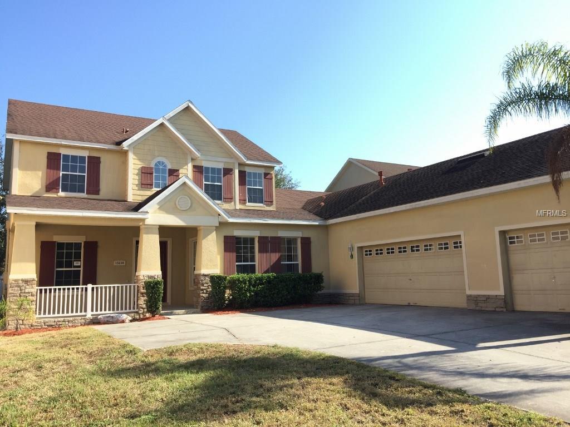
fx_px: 478
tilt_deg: +8.8
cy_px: 214
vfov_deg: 48.2
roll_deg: +0.0
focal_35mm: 29
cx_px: 285
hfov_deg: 61.7
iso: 32
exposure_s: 1/775
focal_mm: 4.15
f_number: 2.2
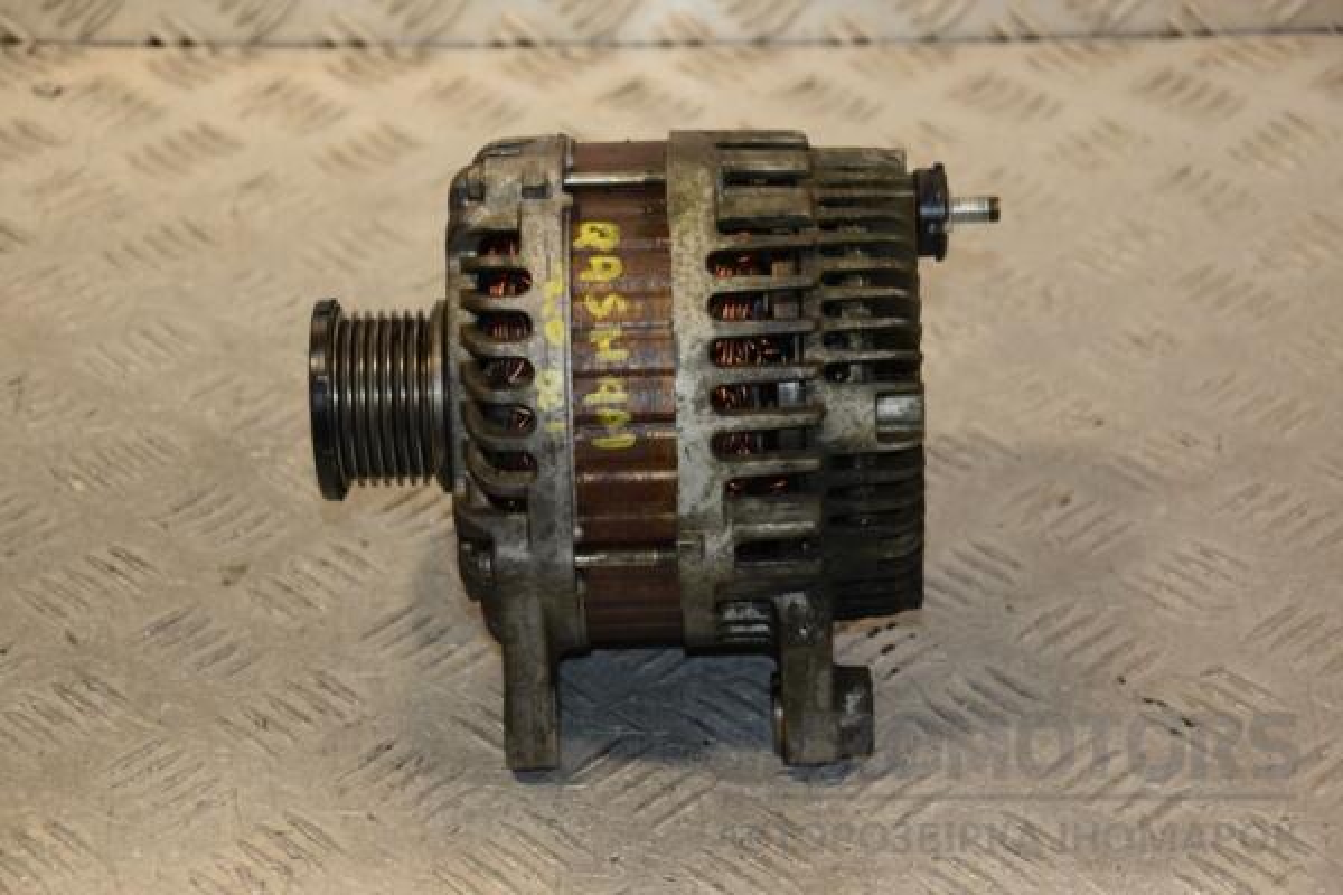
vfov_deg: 14.7
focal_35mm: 93
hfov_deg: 21.9
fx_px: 3469
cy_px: 448
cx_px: 672
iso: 800
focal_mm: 62
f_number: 5.3
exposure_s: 1/200
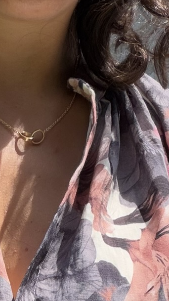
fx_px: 877
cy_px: 463
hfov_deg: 11.0
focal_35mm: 110
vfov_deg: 17.4
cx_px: 34
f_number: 1.9
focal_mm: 2.71
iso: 32
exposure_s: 1/775
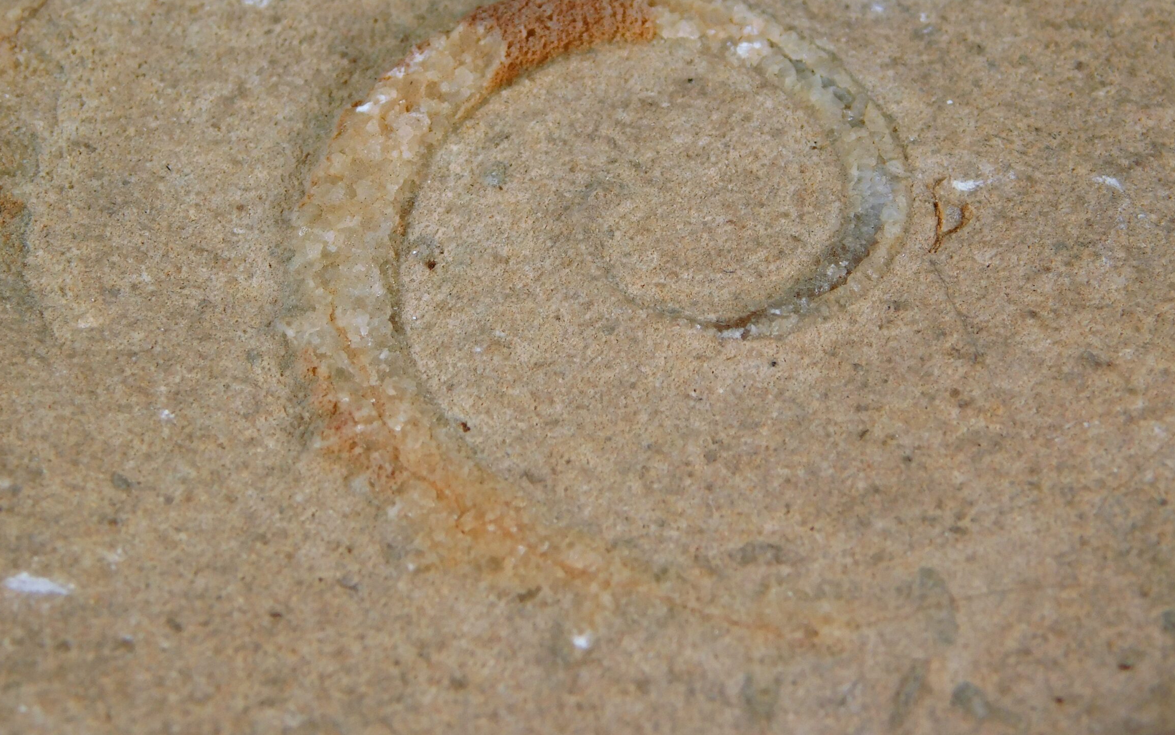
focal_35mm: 157
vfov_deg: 8.4
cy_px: 273
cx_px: 557
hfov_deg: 13.3
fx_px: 5028
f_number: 5
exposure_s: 1/200
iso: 125
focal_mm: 23.7
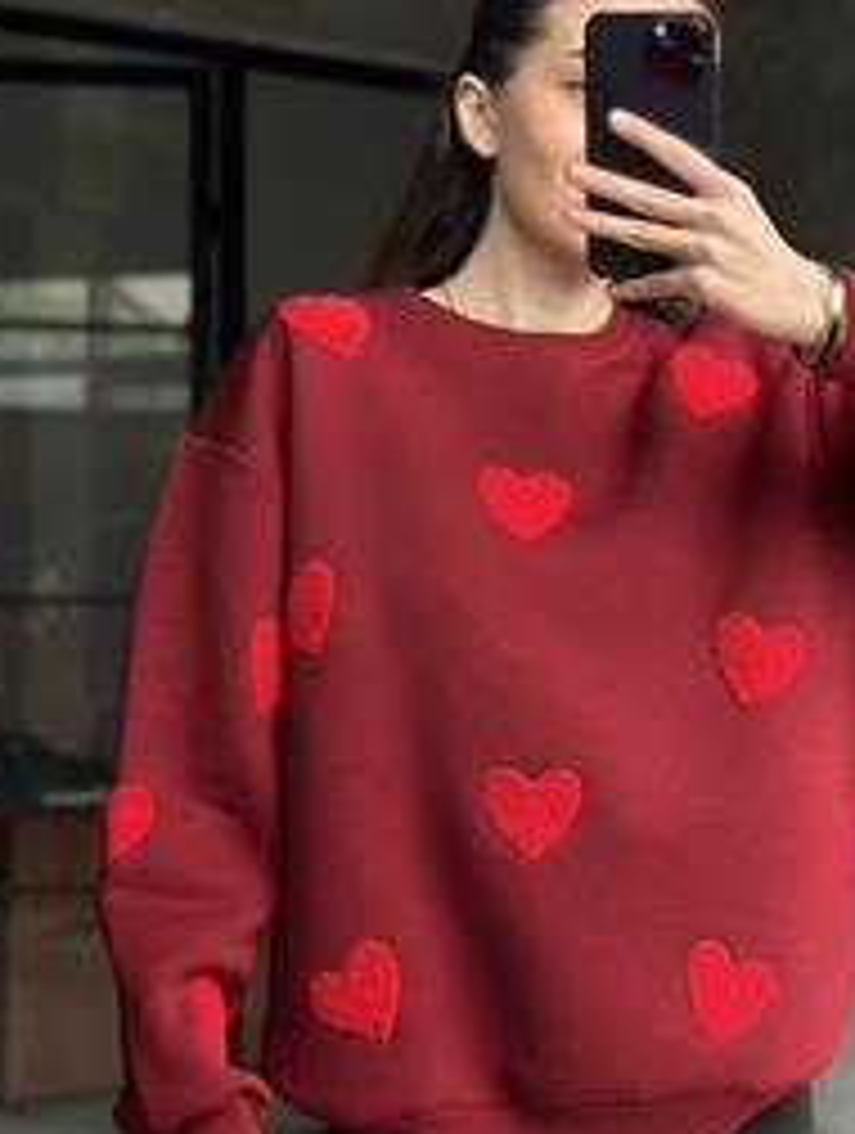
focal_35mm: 81
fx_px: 2659
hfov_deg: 18.2
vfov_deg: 24.1
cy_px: 526
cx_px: 544
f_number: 1.78
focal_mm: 6.86
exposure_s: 1/56
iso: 400
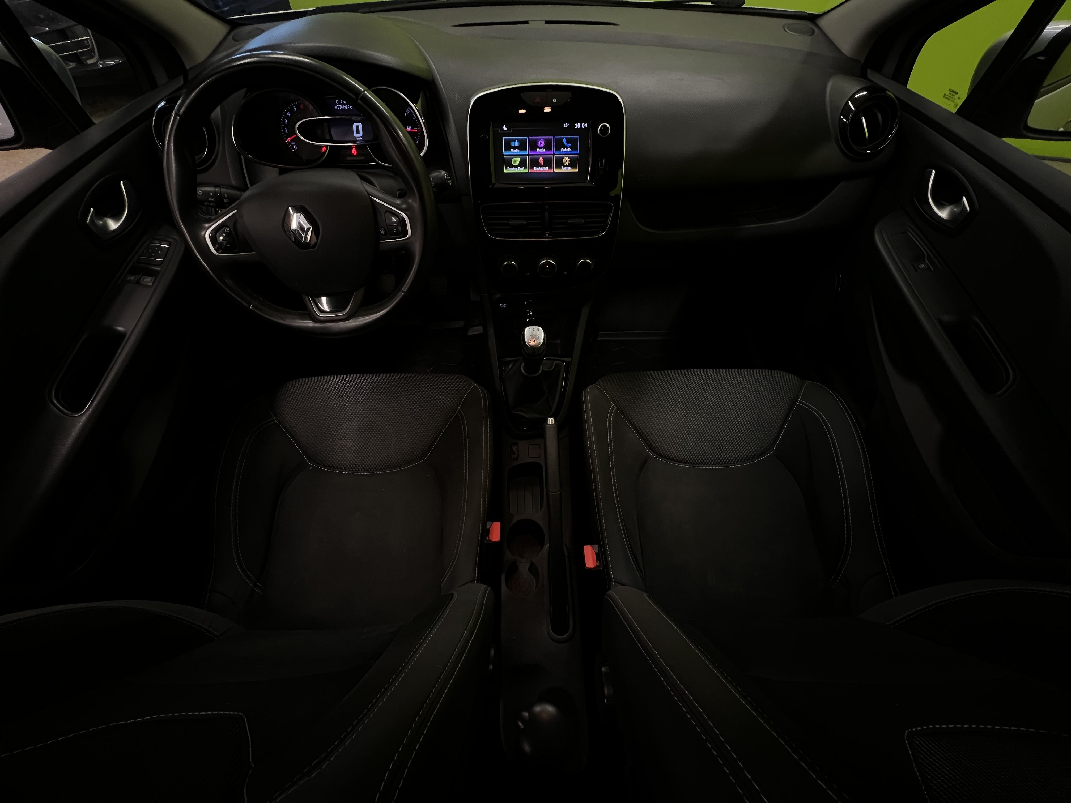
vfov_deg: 89.9
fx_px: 402
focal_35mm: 13
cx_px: 536
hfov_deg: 106.2
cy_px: 402
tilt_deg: -52.4
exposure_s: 1/50
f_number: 1.8
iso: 320
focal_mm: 1.57
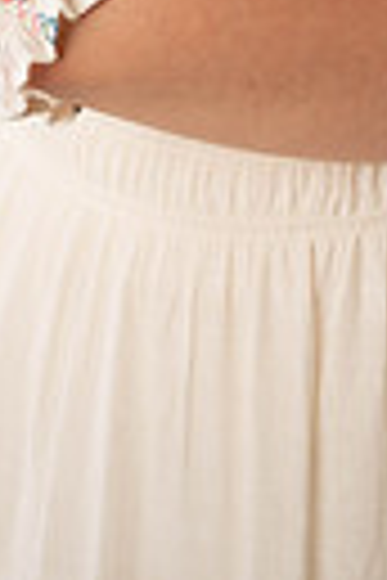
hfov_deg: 6.0
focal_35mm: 230
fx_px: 3708
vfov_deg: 8.6
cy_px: -427
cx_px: 414
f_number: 2.5
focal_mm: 66
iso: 250
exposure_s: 1/400
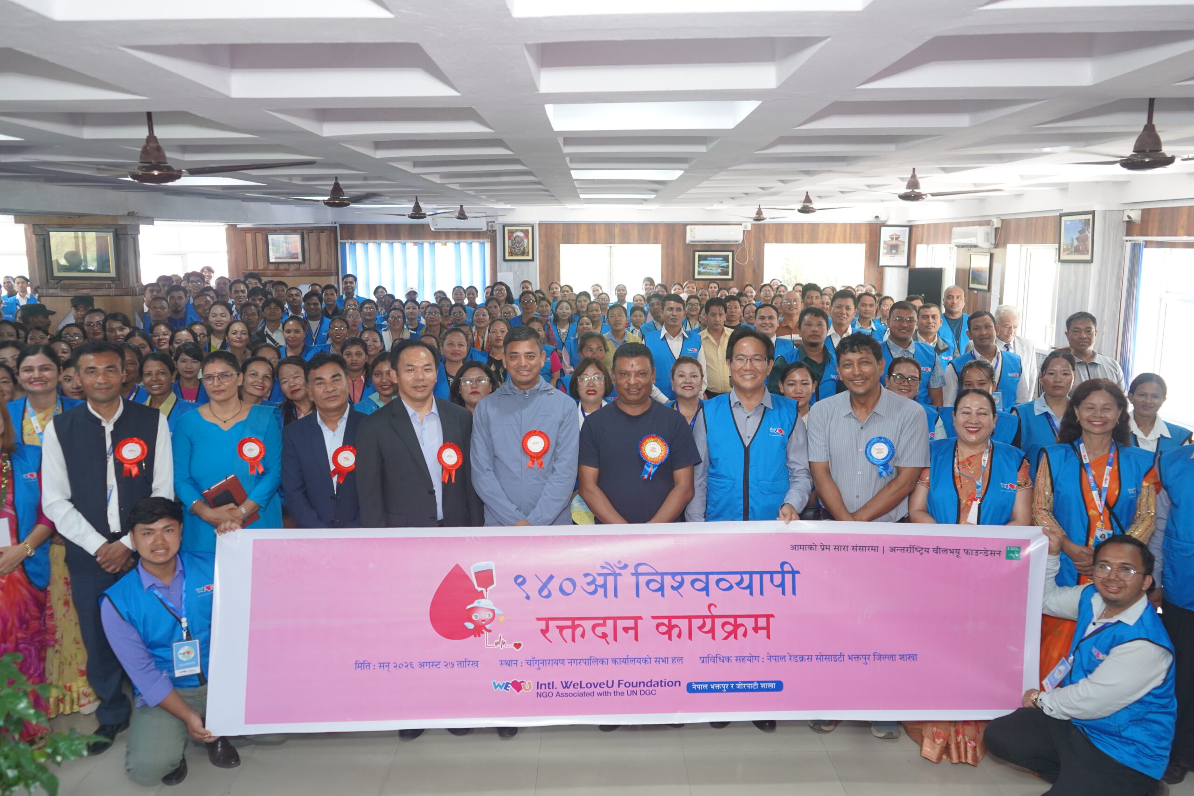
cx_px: 597
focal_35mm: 28
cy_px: 398
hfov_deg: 65.5
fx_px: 929
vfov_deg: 46.4
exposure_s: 1/160
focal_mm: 28
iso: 2000
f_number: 4
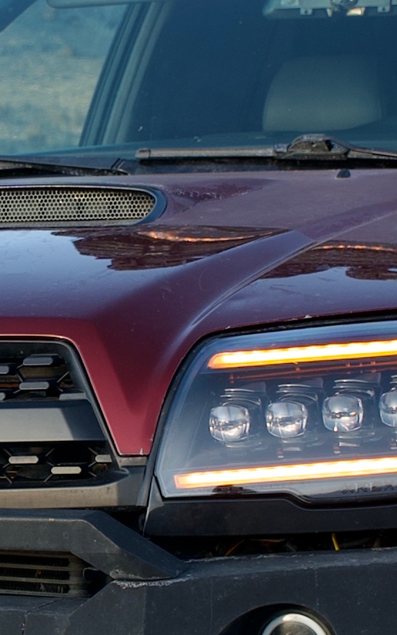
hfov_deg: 7.7
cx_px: -30
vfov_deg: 12.4
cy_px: 364
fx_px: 2926
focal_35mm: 169
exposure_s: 1/100
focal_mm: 29
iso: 100
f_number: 4.5
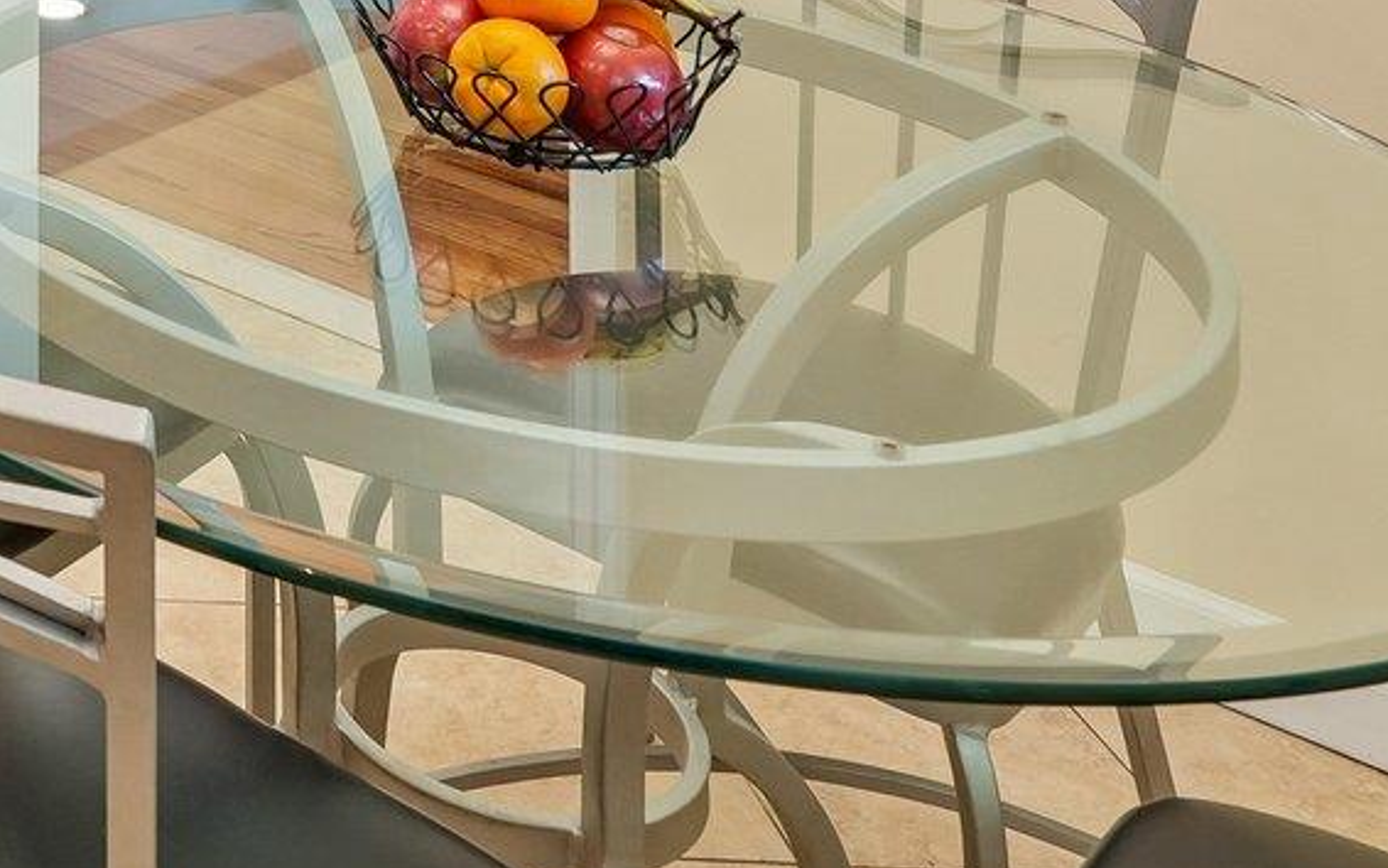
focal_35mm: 59
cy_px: -722
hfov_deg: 28.6
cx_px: -395
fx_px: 2232
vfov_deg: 17.5
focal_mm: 16
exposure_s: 1/13
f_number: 8
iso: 400
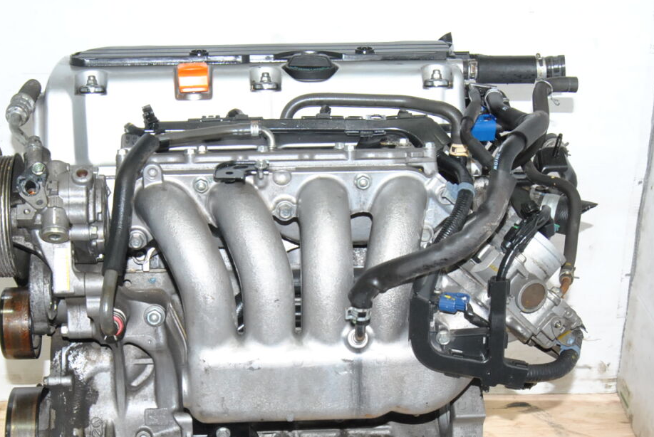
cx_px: 286
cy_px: 328
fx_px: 1236
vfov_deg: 19.9
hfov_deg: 29.6
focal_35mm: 68
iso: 800
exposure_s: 1/200
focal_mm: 26
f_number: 10
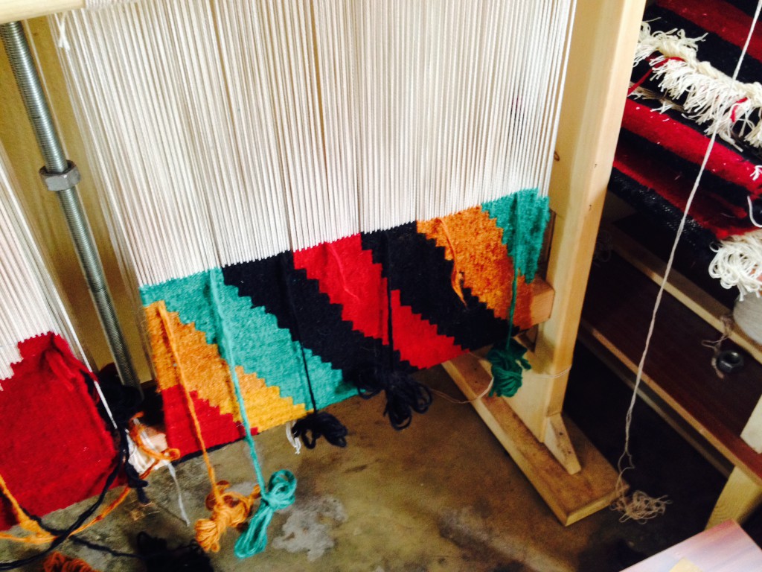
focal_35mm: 35
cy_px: 286
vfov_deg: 40.7
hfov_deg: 52.6
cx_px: 381
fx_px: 770
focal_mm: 4.28
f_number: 2.4
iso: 160
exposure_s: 1/20
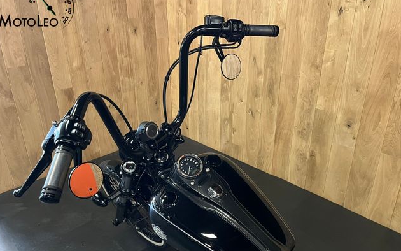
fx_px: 306
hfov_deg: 66.5
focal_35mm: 28
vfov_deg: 44.5
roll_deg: +0.5
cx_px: 198
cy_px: 135
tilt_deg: -23.6
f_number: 1.6
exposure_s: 1/33
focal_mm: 5.1
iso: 640
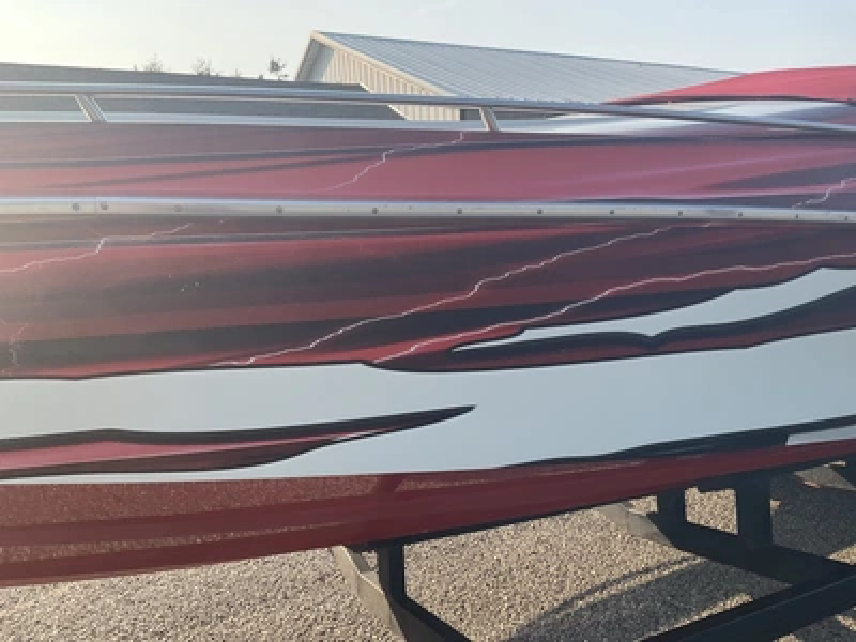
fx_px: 717
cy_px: 321
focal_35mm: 29
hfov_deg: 61.7
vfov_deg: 48.2
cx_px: 428
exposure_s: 1/700
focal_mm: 3
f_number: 1.8
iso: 25
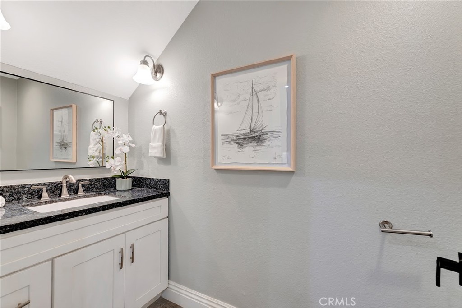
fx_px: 193
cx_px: 231
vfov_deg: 77.3
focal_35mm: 15
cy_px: 154
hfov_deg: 100.4
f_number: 5.6
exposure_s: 1/10
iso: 100
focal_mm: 10
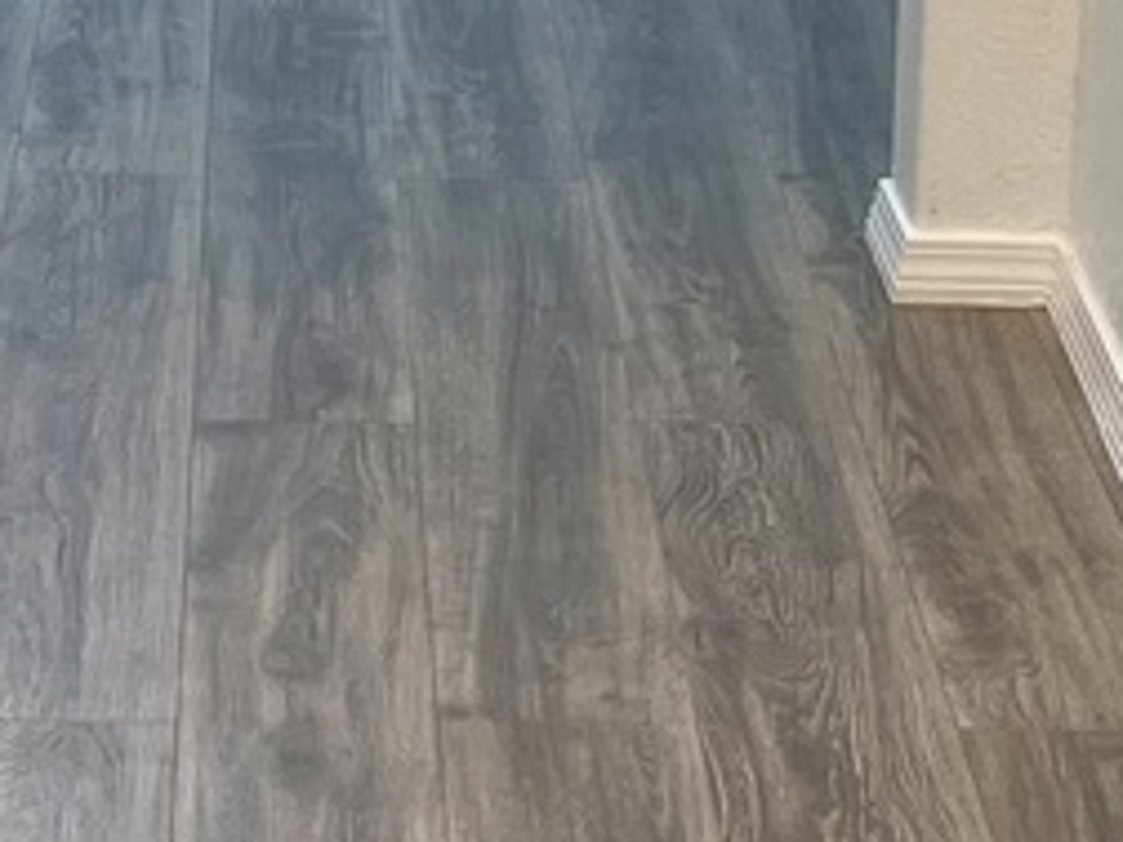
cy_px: -214
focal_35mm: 143
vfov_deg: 10.2
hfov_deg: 13.8
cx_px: 397
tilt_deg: -14.0
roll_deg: -0.4
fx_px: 4639
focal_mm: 5.1
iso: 125
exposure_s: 1/120
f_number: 1.6
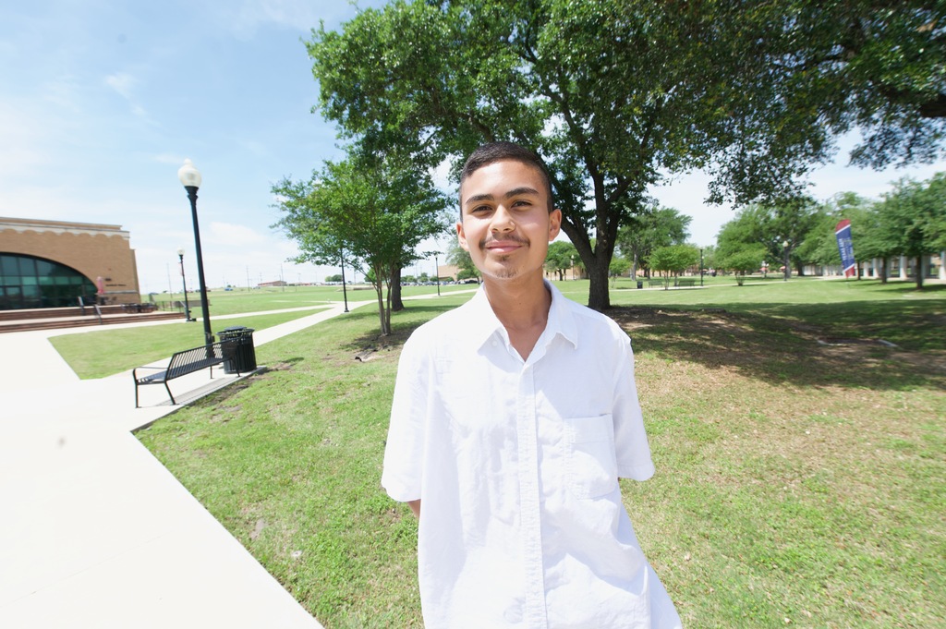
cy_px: 314
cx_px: 473
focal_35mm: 14
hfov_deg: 104.3
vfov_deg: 81.1
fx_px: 368
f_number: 8
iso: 400
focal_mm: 14
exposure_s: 1/640
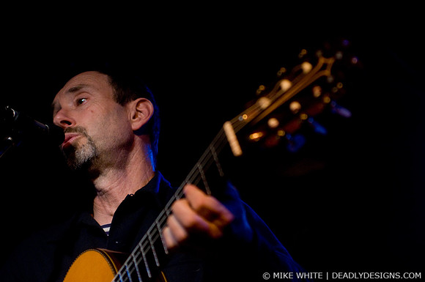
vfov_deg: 13.0
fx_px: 1238
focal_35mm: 105
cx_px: 212
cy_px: 141
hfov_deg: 19.5
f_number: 2.8
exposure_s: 1/80
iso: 800
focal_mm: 70
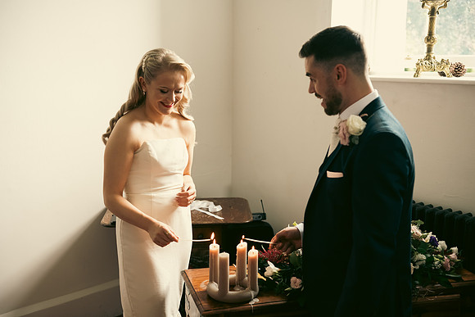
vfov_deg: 31.9
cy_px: 158
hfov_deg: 46.4
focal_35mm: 42
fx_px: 554
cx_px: 238
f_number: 3.5
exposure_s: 1/160
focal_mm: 42
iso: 800
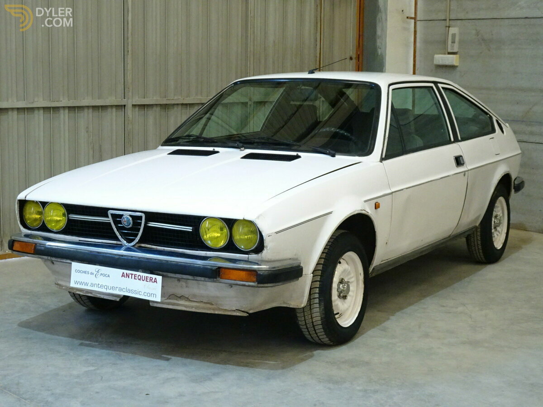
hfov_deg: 31.2
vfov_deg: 23.7
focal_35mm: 62
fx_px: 973
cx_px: 272
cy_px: 204
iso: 800
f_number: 4.5
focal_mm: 10.59
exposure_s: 1/25
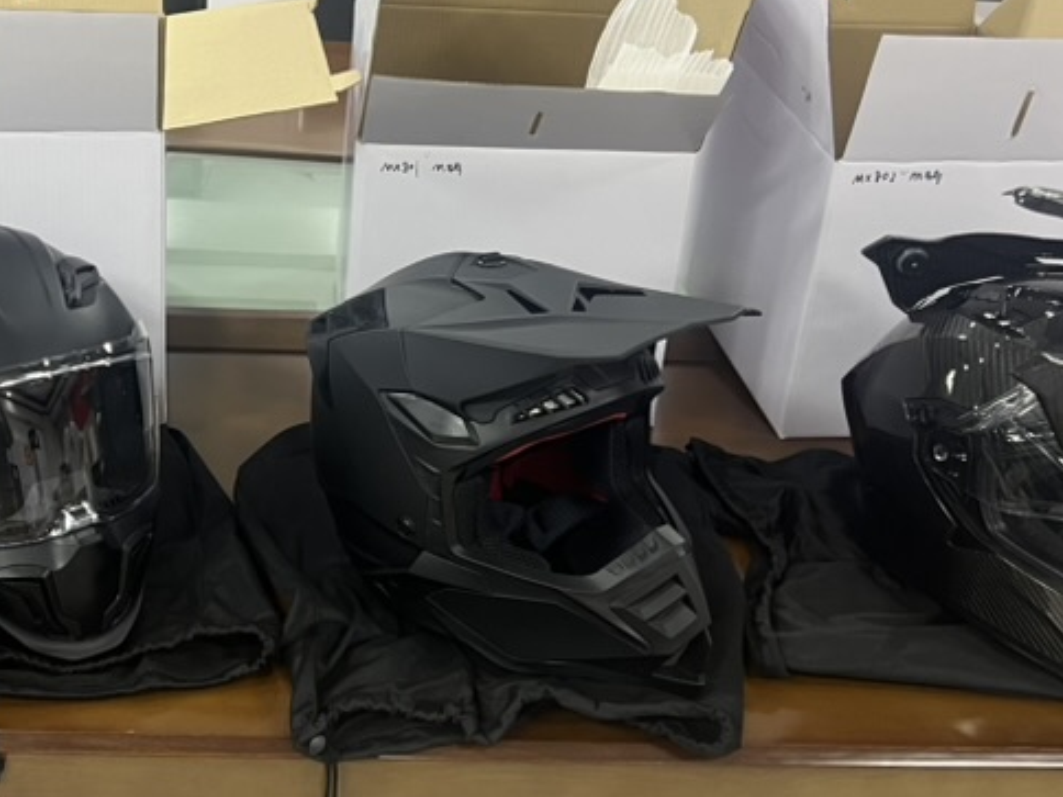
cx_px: 292
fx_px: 1689
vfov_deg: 26.5
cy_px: 290
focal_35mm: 55
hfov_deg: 34.3
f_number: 1.5
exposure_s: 1/50
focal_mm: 5.7
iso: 100
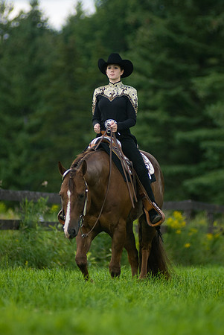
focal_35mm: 300
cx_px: 112
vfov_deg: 6.9
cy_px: 168
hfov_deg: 4.6
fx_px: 2793
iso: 160
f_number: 2.8
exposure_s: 1/800
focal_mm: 200
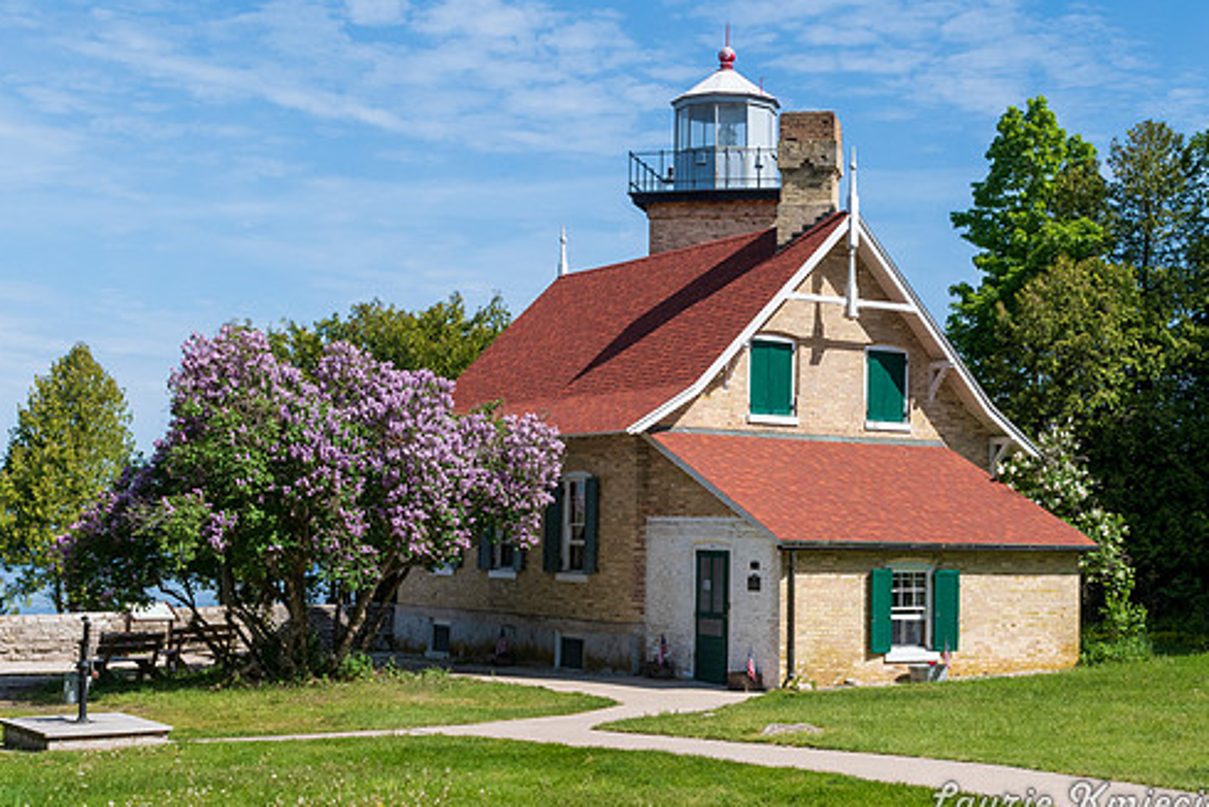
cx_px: 712
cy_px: 452
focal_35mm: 56
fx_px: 1881
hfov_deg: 35.5
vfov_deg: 24.2
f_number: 11
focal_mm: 26
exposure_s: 1/640
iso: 400
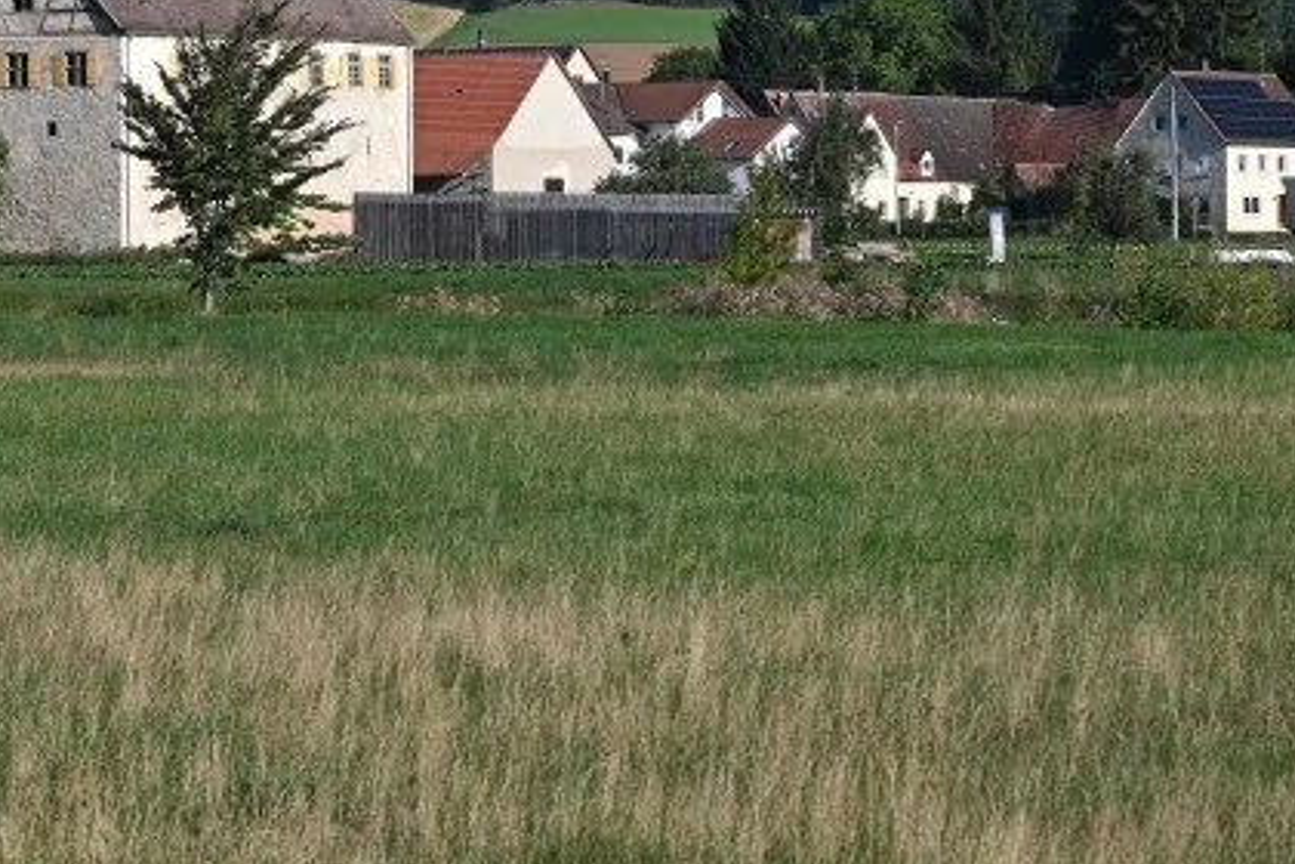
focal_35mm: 180
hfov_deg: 11.3
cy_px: 133
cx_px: 83
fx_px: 6474
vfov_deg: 7.6
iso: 100
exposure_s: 1/500
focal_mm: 70
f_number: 8
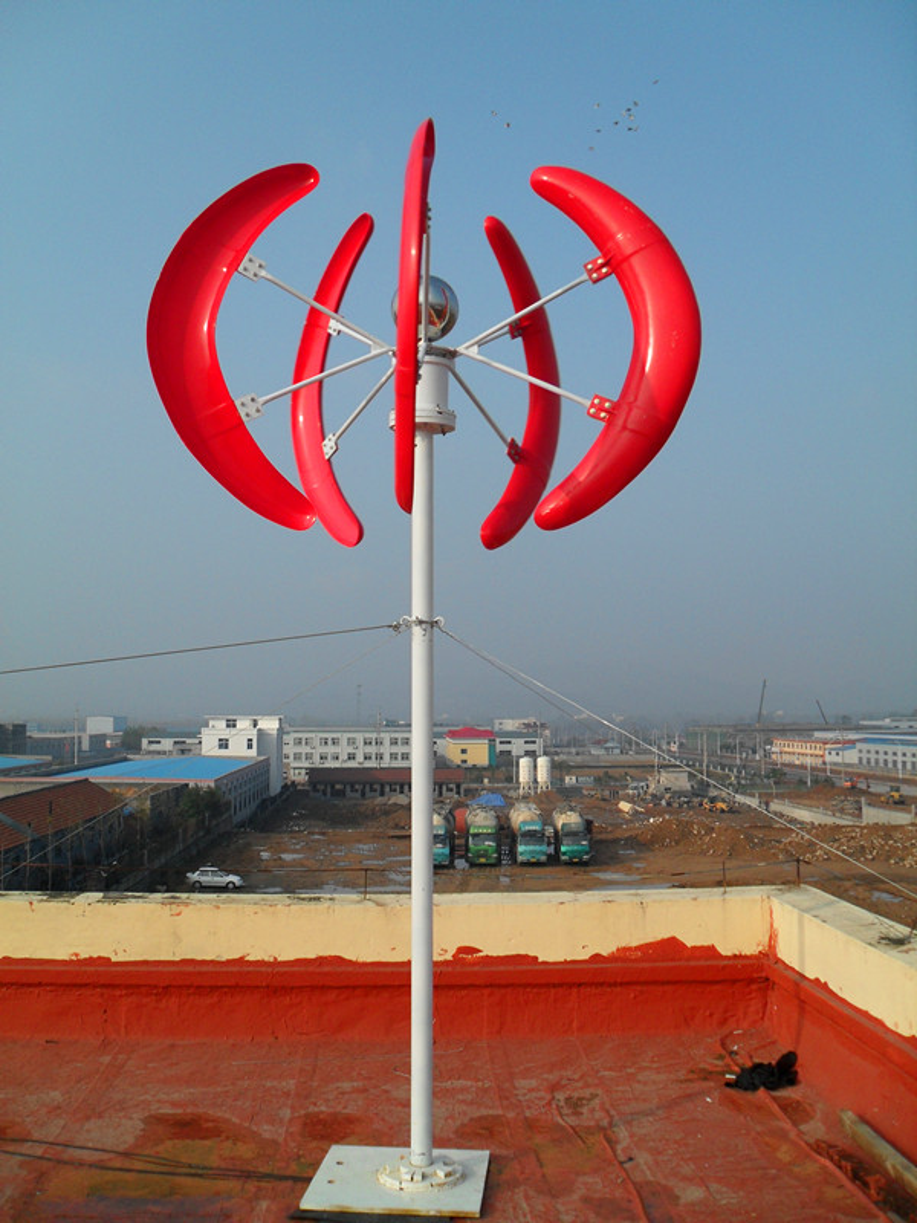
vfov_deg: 52.6
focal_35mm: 35
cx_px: 458
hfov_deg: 40.7
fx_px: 1236
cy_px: 612
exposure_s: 1/180
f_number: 8.9
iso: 100
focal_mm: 6.2
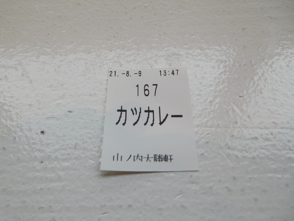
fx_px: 272
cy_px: 110
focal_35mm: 32
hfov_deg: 56.8
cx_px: 147
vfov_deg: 44.2
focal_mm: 5.7
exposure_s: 1/320
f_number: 3.6
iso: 125
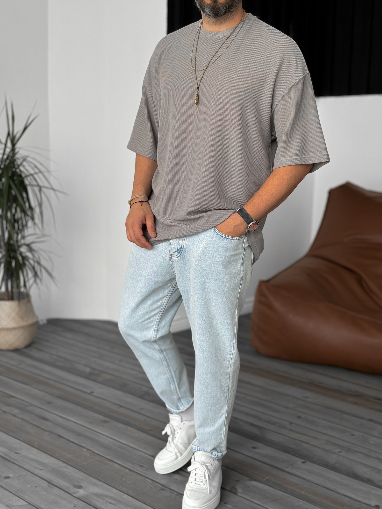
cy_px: 254
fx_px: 706
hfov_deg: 30.3
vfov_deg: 39.7
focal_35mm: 48
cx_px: 191
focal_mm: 6.76
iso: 50
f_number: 1.8
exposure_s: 1/125
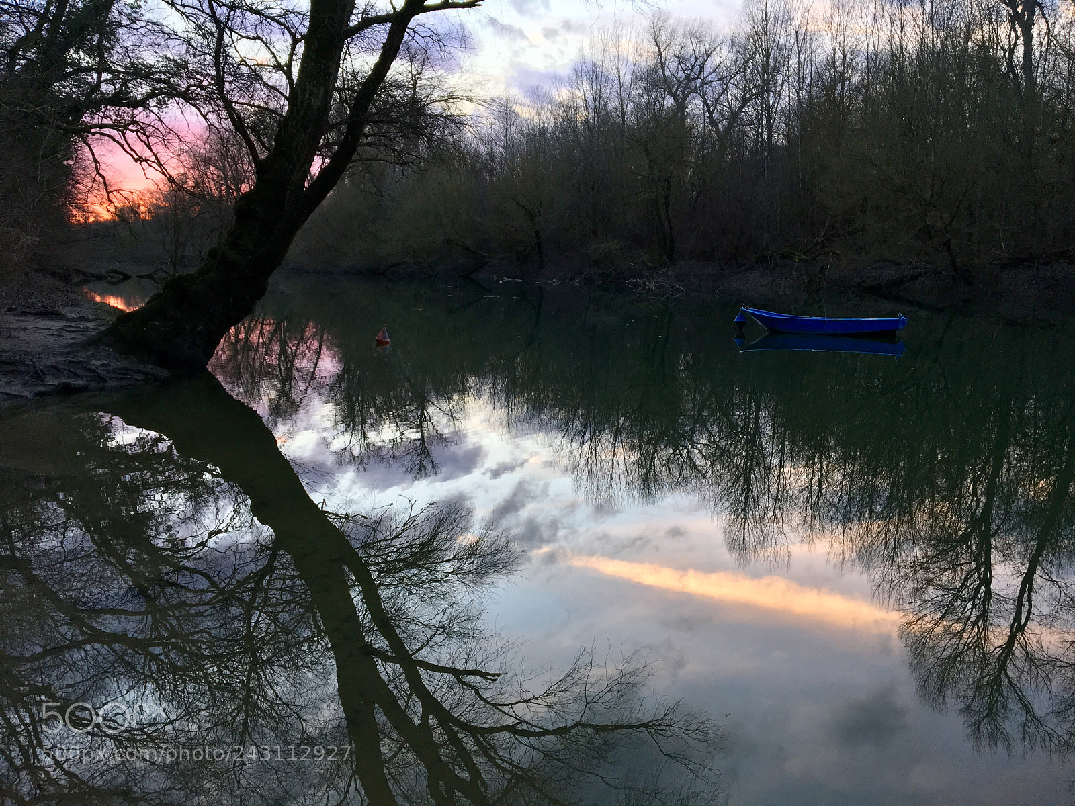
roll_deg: -0.5
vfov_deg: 48.2
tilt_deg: -9.1
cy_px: 403
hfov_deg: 61.7
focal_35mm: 29
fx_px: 901
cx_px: 538
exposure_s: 1/33
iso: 40
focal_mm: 4.15
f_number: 2.2
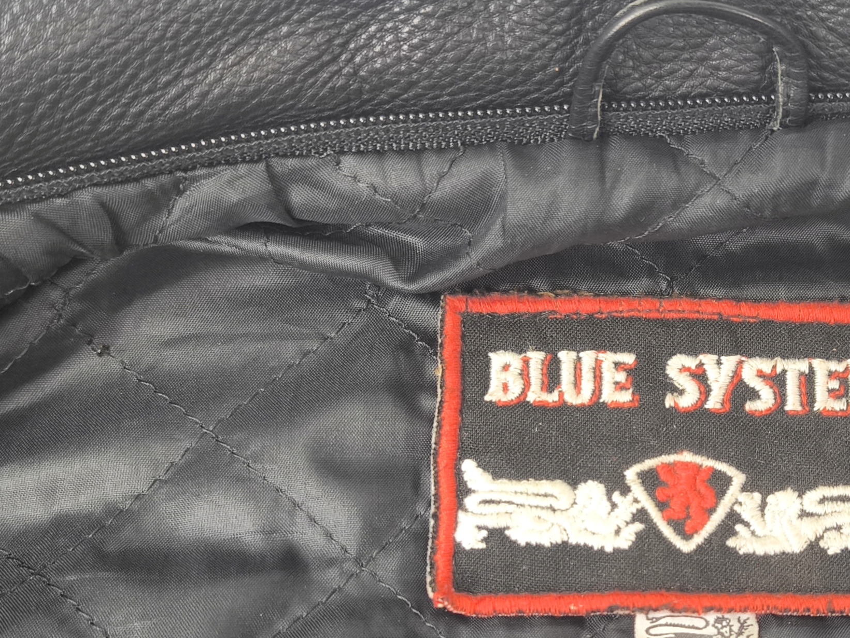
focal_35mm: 47
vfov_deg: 30.9
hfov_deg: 38.5
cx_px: 707
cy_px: 354
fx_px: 1154
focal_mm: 6.92
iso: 125
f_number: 1.9
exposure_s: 1/50
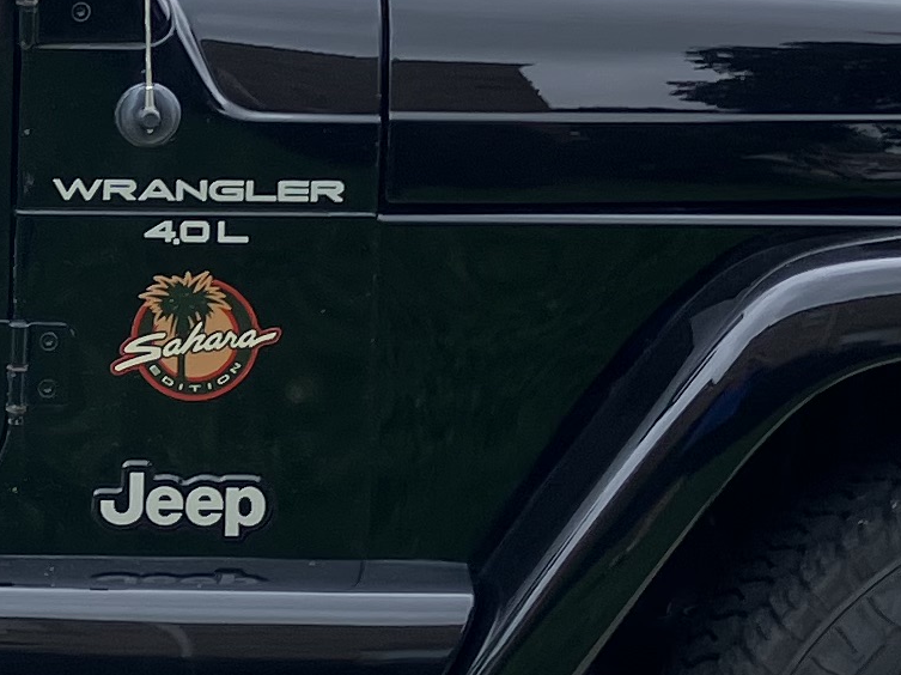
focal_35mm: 150
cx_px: -262
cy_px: 387
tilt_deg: -13.7
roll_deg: +1.6
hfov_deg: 12.8
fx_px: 3902
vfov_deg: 9.9
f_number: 1.8
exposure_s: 1/148
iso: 25
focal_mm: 3.99
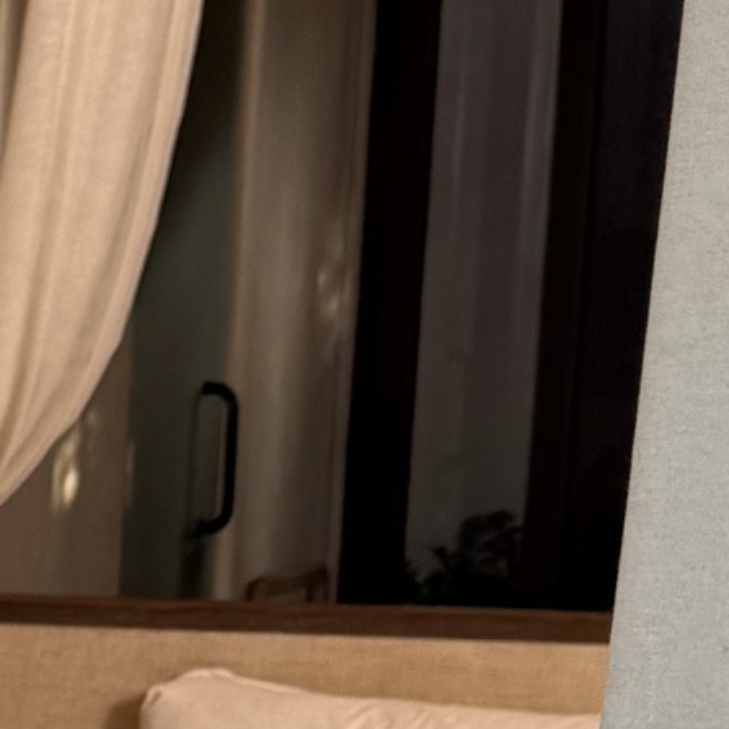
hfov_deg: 10.0
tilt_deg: -12.1
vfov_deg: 10.4
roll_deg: +0.1
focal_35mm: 162
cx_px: -726
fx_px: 3860
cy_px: 1128
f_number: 1.78
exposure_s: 1/121
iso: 64
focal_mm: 6.76
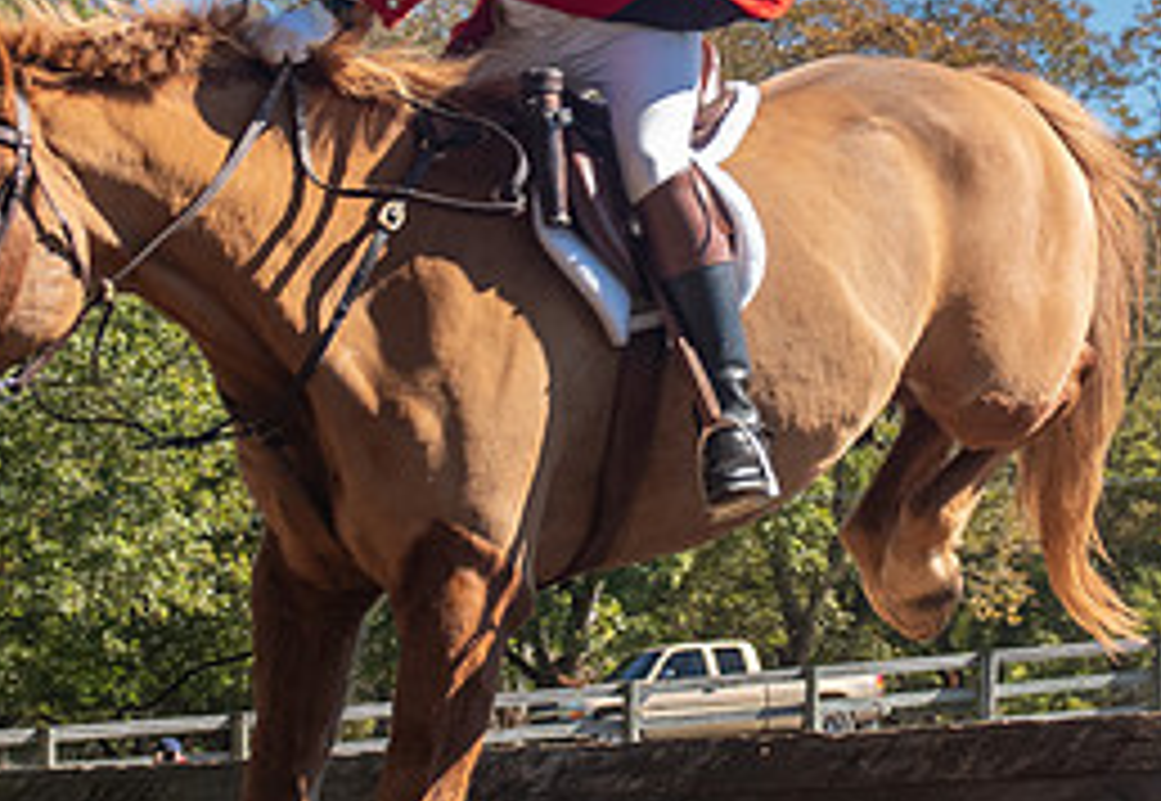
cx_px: 683
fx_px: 4824
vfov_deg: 9.5
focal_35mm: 148
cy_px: 285
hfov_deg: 13.7
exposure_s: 1/320
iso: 400
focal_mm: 35
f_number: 4
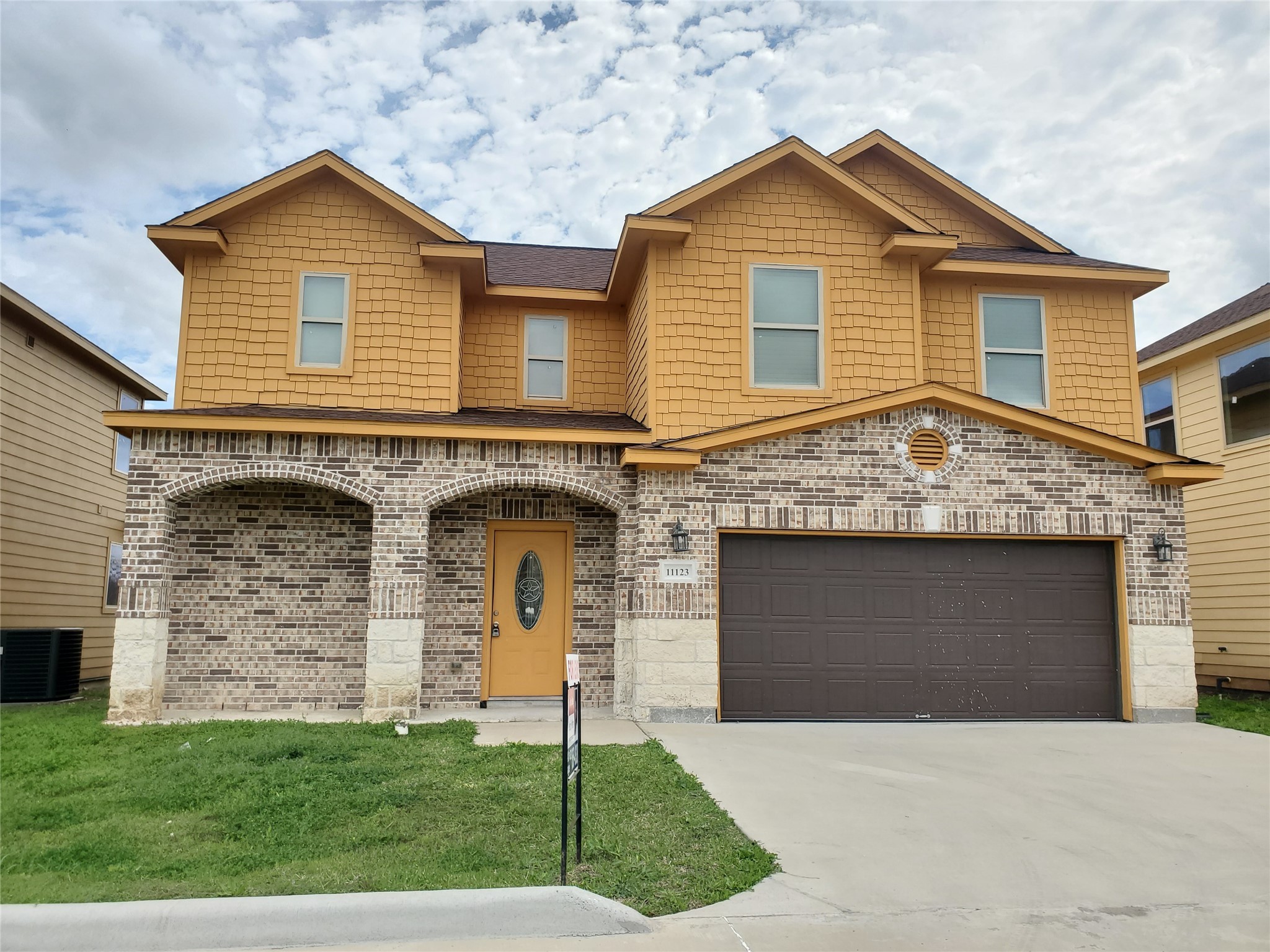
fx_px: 954
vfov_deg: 53.1
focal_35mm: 26
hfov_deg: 67.3
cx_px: 635
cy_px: 476
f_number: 2.4
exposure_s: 1/1177
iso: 50
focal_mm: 4.3
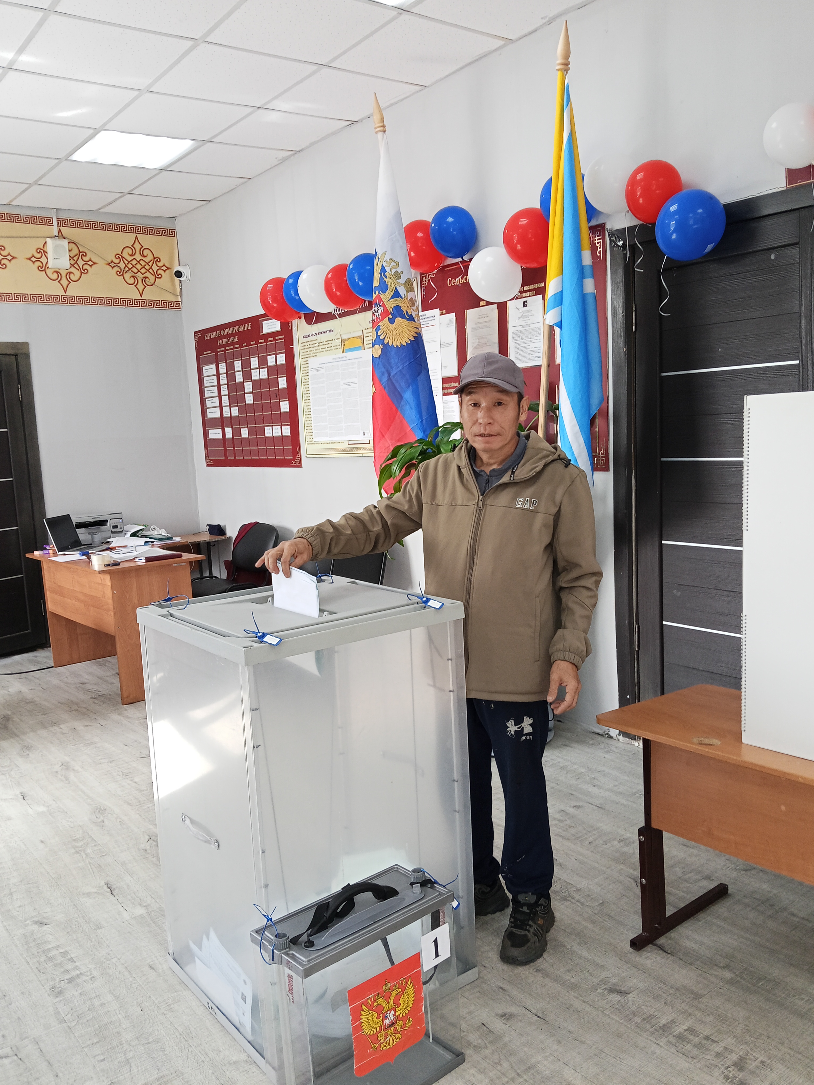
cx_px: 407
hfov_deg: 51.4
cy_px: 542
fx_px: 847
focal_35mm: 27
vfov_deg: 65.3
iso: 200
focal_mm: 3.98
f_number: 1.8
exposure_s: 1/100
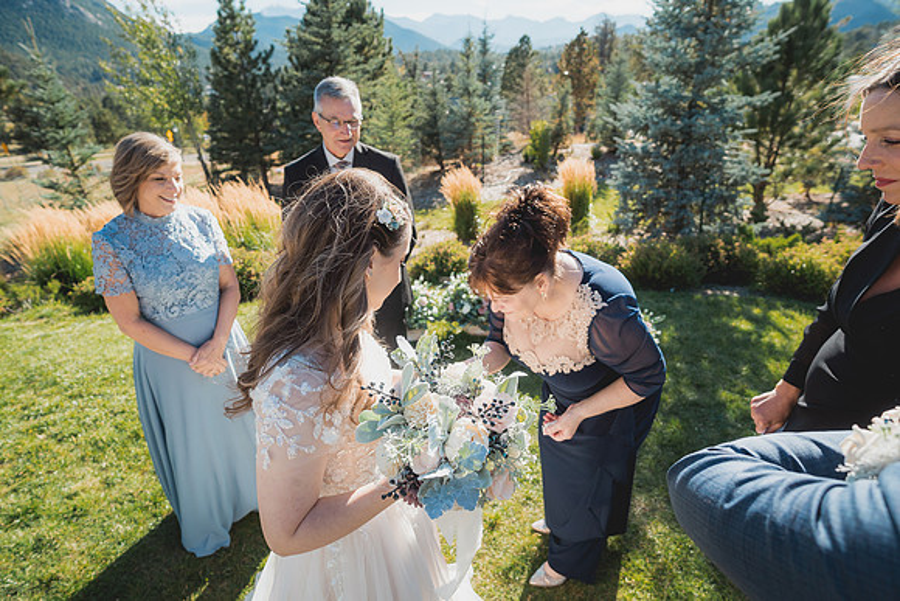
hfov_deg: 87.4
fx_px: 471
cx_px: 450
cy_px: 300
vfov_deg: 65.0
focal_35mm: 19
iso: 200
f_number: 3.2
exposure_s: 1/1000
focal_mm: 18
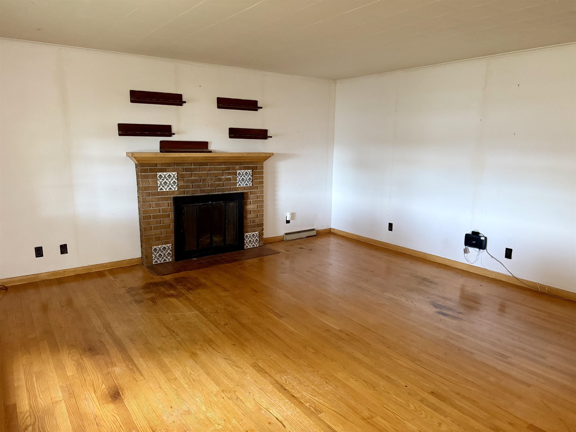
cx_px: 288
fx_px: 399
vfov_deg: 56.8
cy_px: 216
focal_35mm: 24
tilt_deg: -9.7
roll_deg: -1.1
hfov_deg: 71.6
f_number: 1.78
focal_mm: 6.76
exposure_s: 1/60
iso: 640
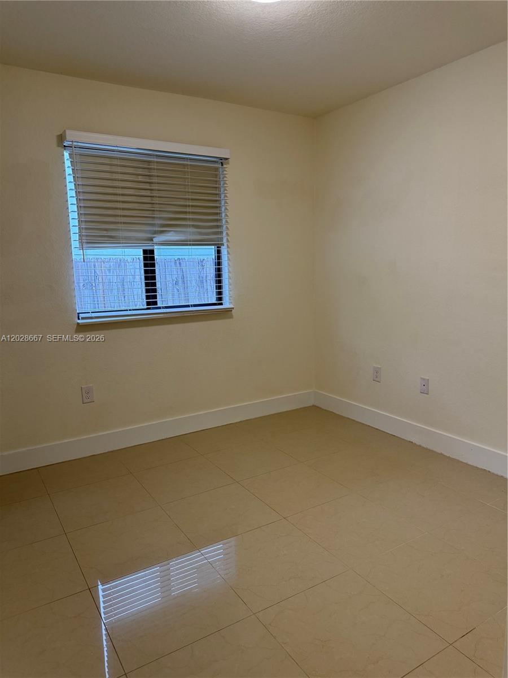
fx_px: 470
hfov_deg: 56.8
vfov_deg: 71.6
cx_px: 254
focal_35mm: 24
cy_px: 339
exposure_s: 1/127
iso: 200
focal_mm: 6.76
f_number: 1.78
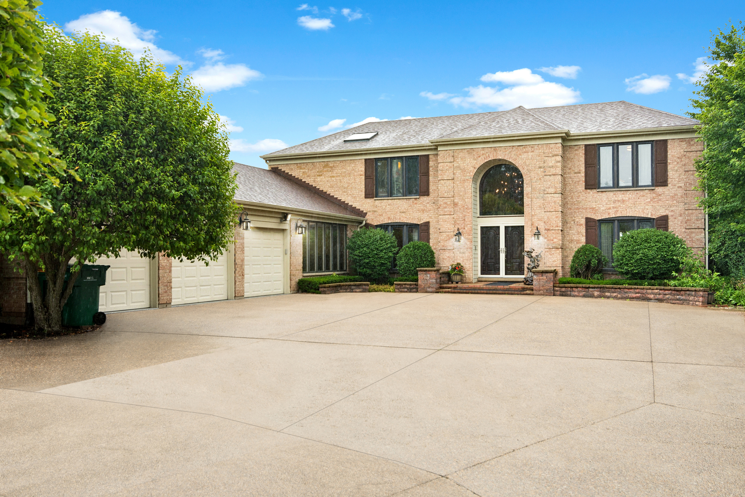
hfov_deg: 61.9
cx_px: 372
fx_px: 621
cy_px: 248
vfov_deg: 43.6
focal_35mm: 30
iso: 200
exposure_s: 1/200
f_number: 8
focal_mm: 20
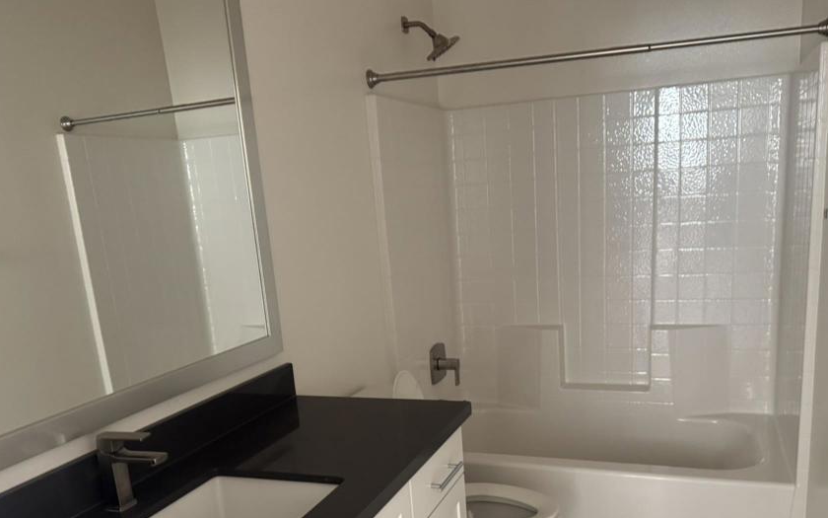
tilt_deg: -16.5
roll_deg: +5.0
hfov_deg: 61.2
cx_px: 432
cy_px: 362
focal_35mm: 31
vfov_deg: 39.9
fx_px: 700
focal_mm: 6.76
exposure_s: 1/60
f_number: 1.78
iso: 500
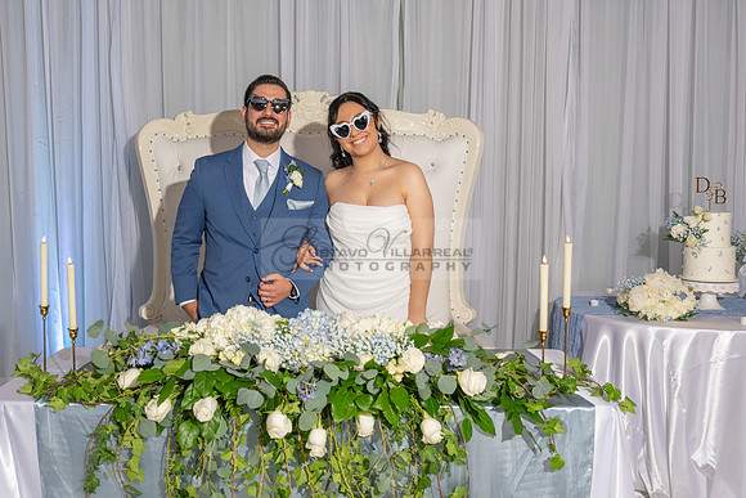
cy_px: 213
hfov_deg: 45.9
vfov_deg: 31.6
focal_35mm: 42
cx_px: 319
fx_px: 878
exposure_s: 1/160
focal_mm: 37
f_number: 8
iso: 640
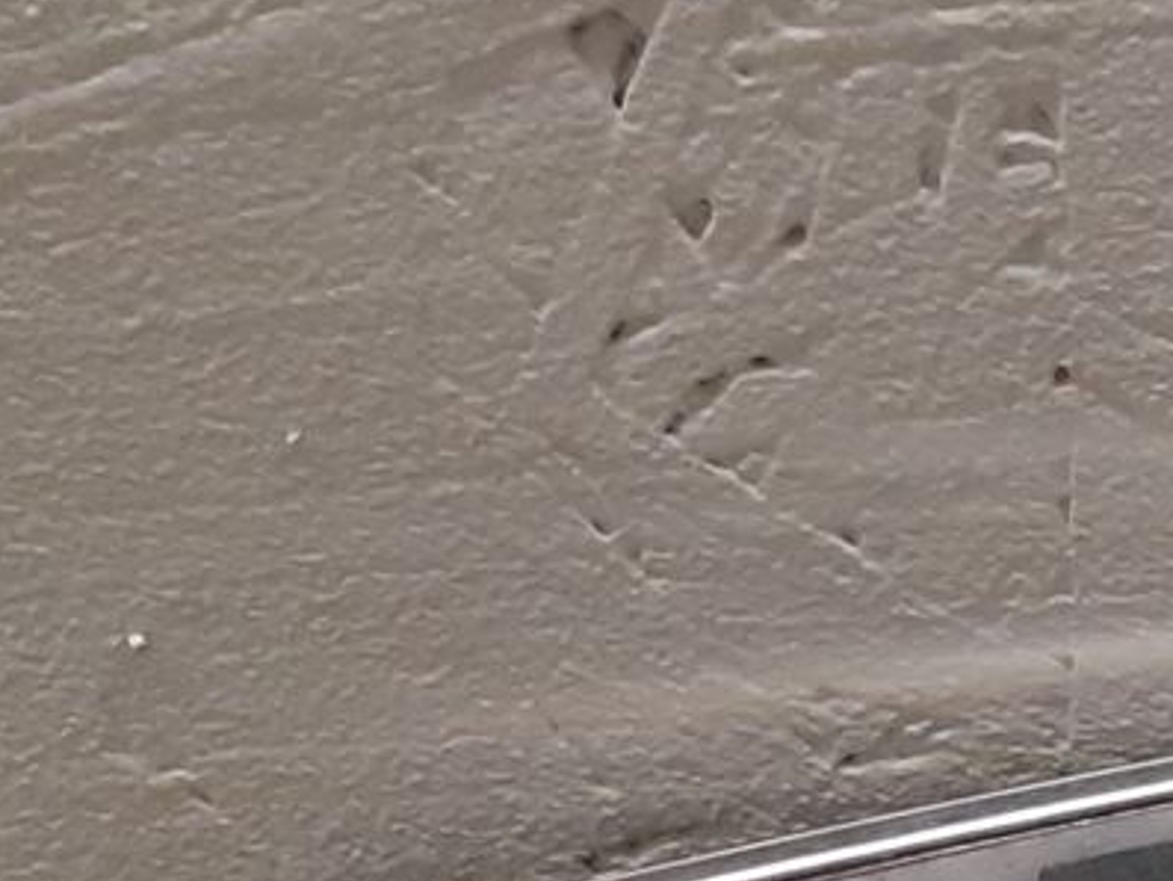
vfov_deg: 10.8
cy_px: 1209
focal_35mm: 134
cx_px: 2662
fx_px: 4542
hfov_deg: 12.2
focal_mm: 3.93
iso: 125
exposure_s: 1/50
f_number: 1.7
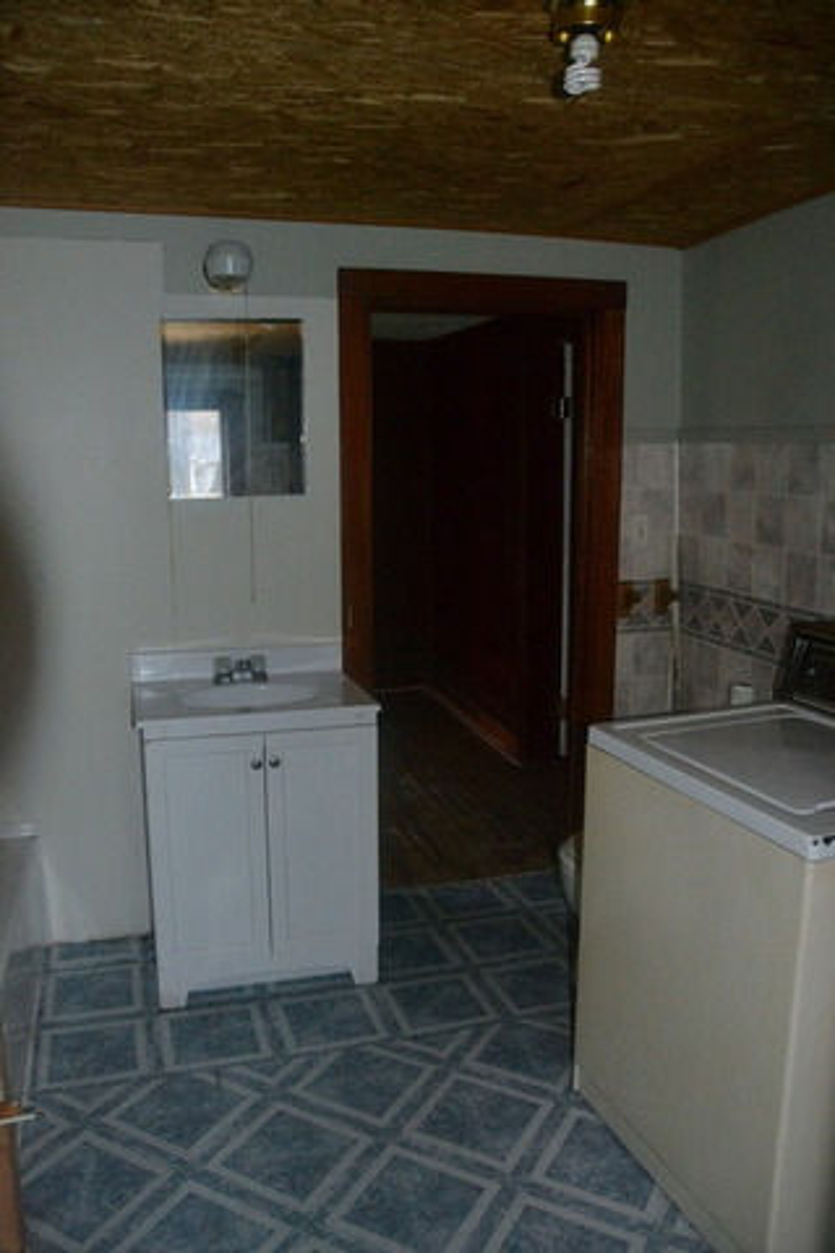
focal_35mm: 27
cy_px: 626
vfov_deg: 67.4
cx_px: 418
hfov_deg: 47.9
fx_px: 939
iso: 2800
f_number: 3.5
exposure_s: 1/60
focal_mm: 18
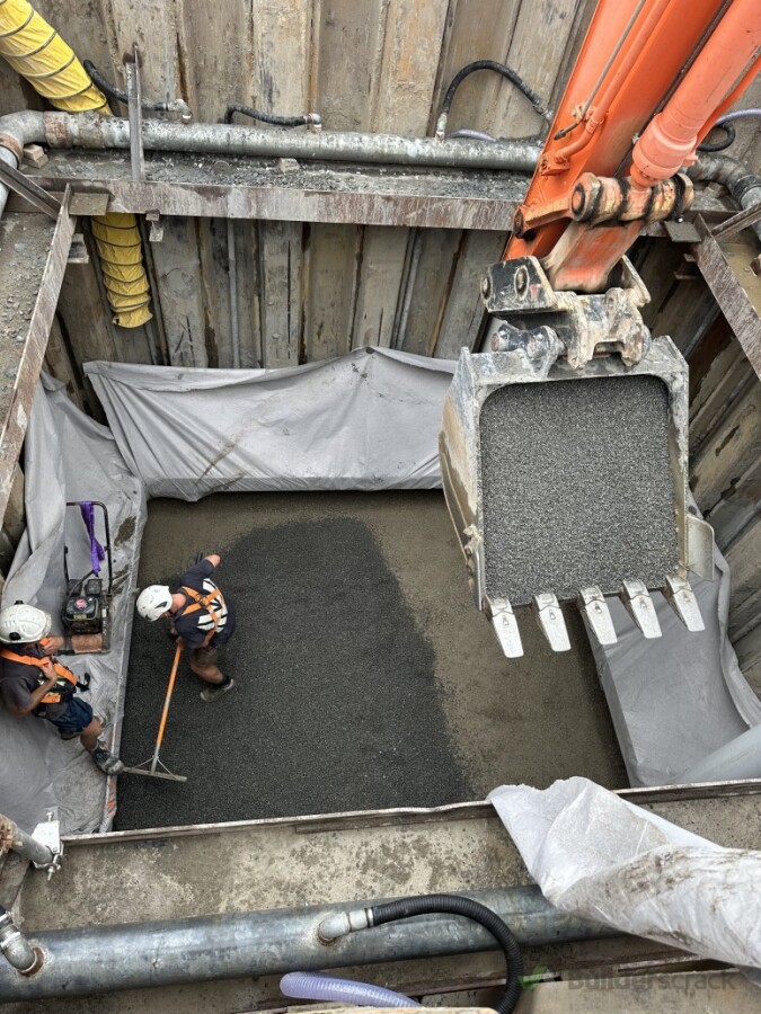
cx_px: 380
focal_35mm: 24
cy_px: 507
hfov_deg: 56.8
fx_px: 703
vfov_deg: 71.6
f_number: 1.78
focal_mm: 6.86
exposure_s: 1/192
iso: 64
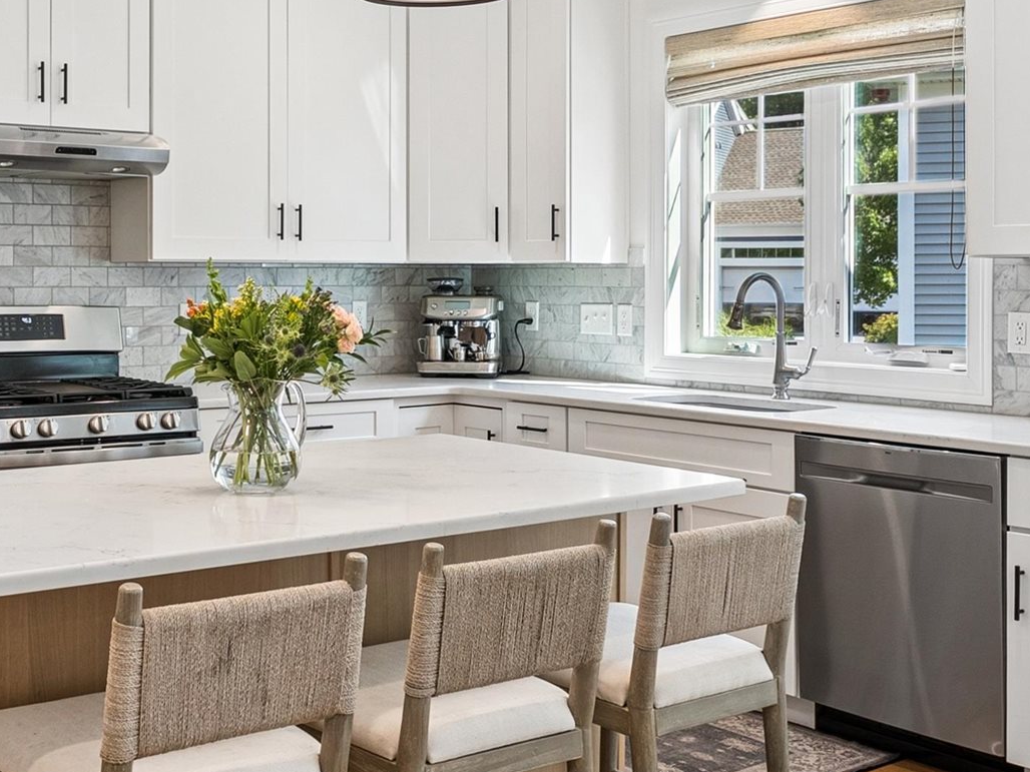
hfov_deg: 40.3
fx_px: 1369
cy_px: 244
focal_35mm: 46
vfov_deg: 31.2
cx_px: 283
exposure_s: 1/25
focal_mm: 16
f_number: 7.1
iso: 320
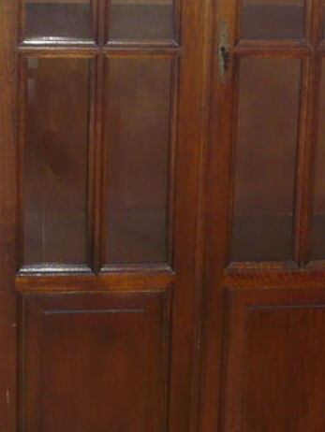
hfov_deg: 14.6
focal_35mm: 101
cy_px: 24
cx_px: 251
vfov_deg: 19.0
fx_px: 1263
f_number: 2.8
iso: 160
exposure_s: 1/30
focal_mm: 5.8
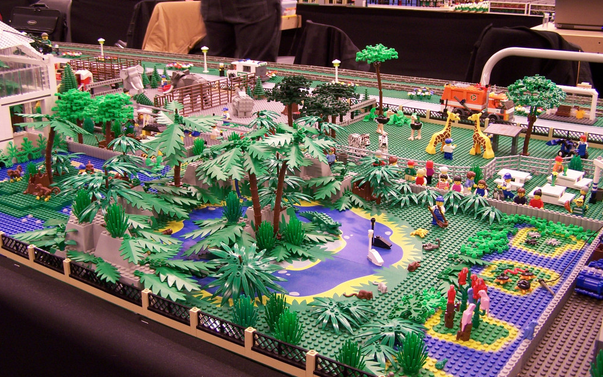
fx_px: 674
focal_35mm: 41
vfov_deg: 31.3
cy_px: 192
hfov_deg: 48.2
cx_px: 304
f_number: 2.8
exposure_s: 1/2
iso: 80
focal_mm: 6.3
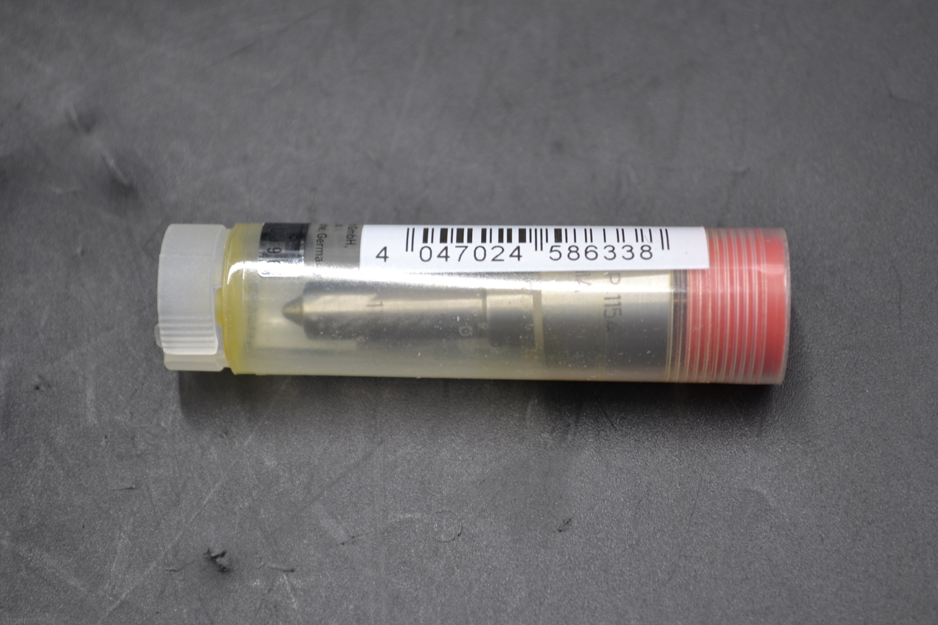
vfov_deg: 16.6
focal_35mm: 82
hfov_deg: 24.6
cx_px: 469
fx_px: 2149
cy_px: 312
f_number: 5.6
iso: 400
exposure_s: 1/50
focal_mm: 55
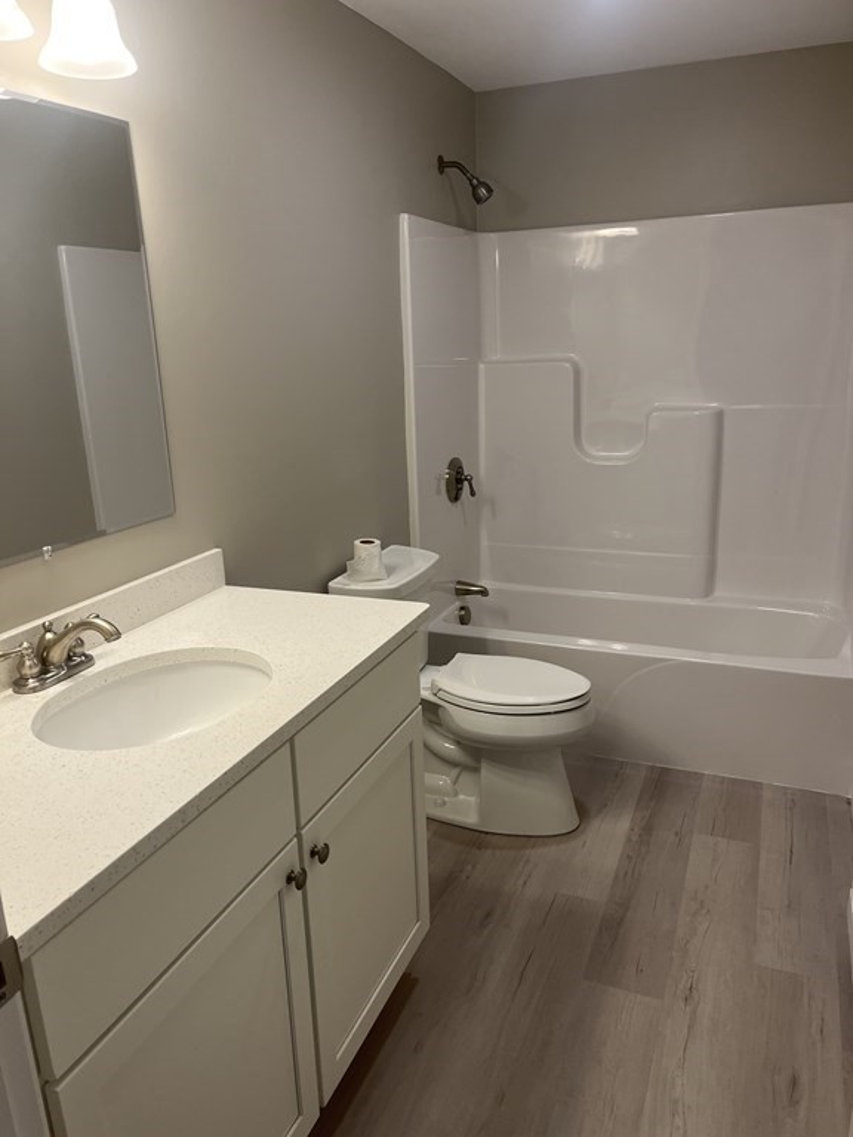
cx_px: 426
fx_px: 854
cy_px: 568
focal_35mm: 26
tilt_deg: -16.4
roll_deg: +3.8
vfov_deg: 67.3
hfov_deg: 53.1
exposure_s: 1/120
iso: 64
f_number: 1.6
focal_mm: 5.1
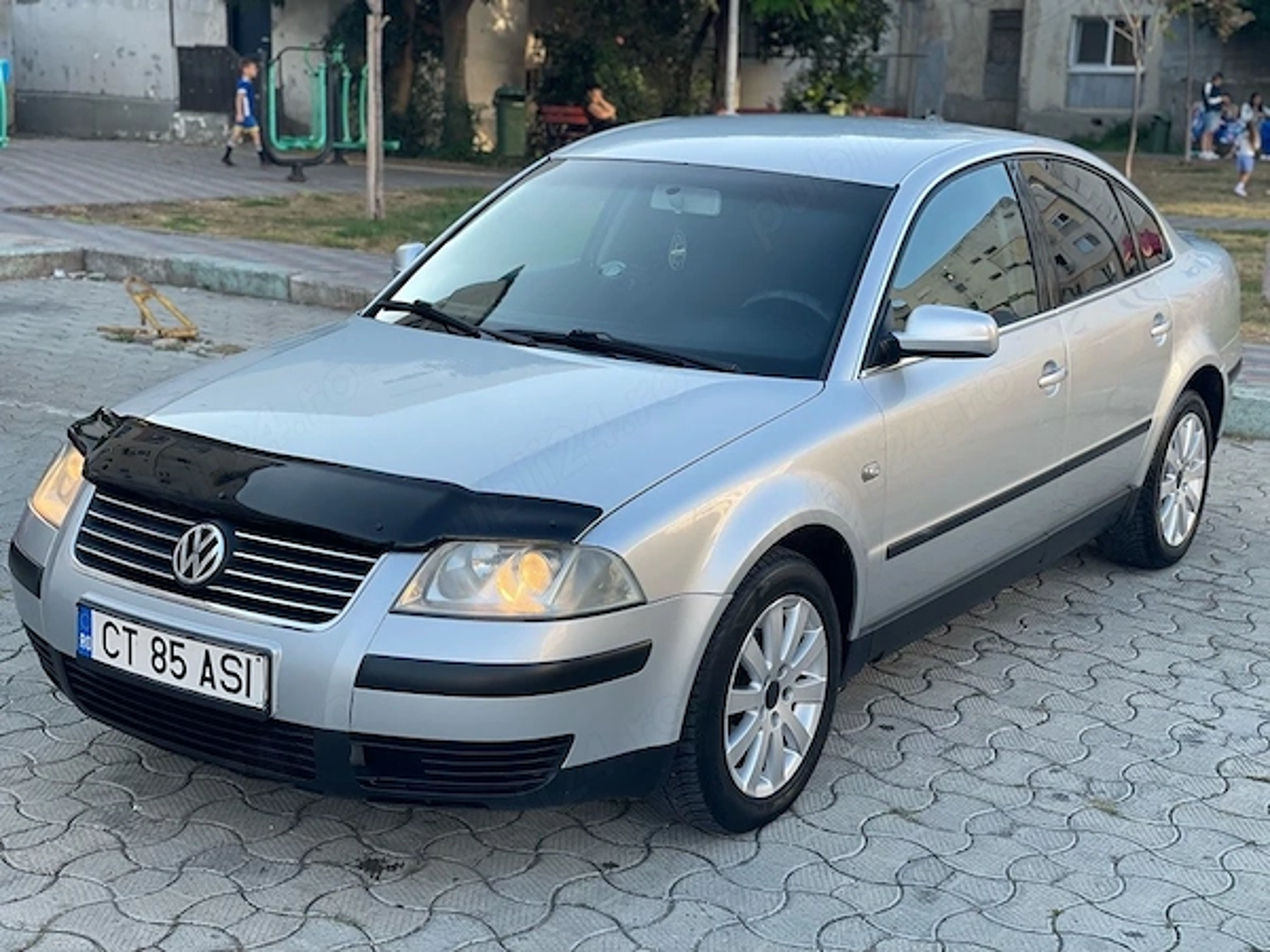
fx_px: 1908
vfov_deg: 28.0
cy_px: 476
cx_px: 635
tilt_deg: -11.0
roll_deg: -1.4
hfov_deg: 36.8
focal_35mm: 52
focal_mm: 6
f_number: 2
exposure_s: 1/136
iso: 25
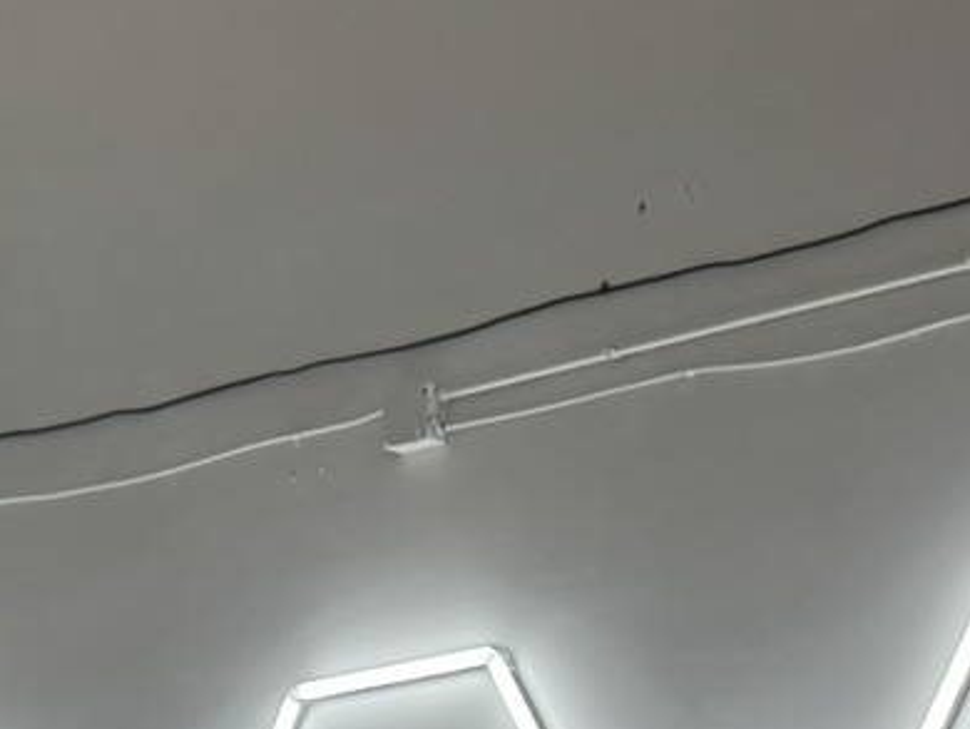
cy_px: 1582
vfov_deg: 10.5
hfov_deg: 15.5
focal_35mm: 126
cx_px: 216
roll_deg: +1.7
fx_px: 3533
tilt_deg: -3.1
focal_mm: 6.76
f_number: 1.78
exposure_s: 1/155
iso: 100
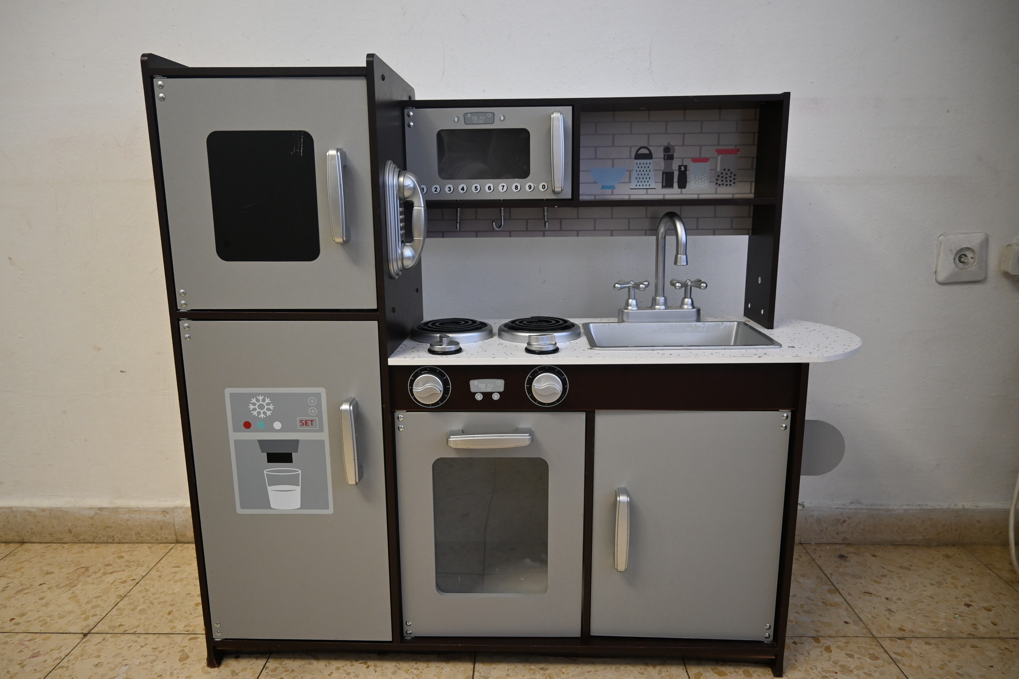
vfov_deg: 53.1
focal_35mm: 24
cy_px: 340
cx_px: 510
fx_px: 679
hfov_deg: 73.7
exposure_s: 1/125
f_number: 3.5
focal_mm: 16
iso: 720
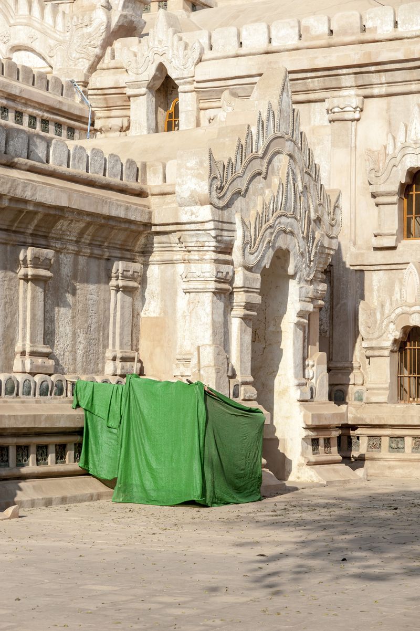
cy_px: 316
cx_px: 210
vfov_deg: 23.9
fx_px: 1489
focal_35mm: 85
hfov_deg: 16.1
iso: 100
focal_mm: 85
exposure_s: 1/800
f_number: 5.6
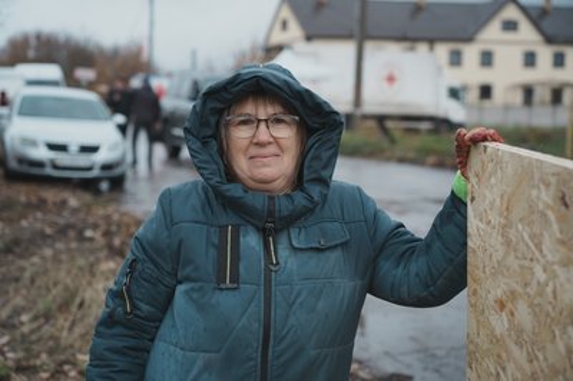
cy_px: 190
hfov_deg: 40.4
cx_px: 286
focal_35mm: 49
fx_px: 779
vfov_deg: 27.5
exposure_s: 1/800
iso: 200
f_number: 3.2
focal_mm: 49
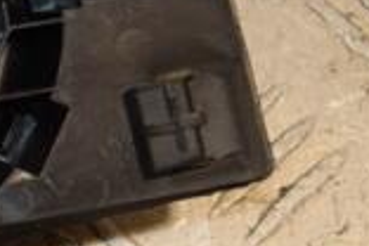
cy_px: 66
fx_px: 3075
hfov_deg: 6.7
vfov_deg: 4.6
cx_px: -291
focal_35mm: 300
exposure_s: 1/200
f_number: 5.6
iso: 800
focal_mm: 52
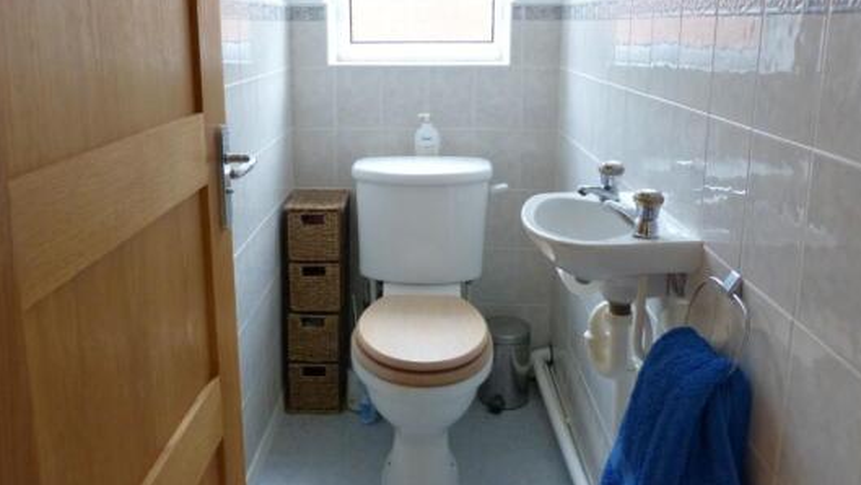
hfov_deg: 64.2
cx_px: 409
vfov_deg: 38.5
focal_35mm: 30
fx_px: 685
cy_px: 154
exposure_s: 1/50
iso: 400
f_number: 3.2
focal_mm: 4.5
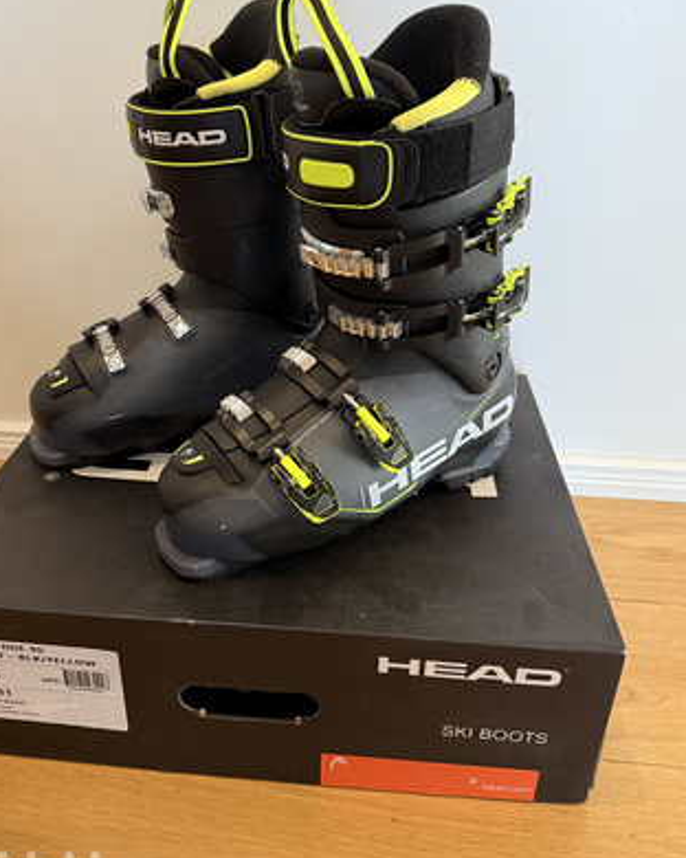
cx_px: 294
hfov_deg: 48.4
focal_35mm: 30
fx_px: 761
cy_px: 398
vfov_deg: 58.7
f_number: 1.78
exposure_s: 1/50
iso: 500
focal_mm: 6.76
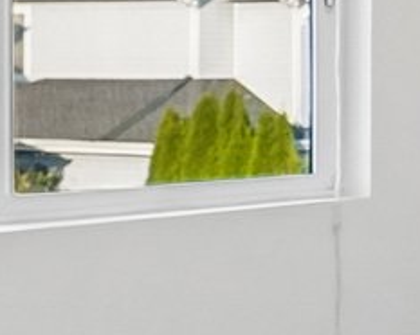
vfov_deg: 11.6
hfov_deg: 12.3
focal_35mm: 132
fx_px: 1639
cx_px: 936
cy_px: 82
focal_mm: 16
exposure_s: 1/60
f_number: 8
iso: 1600
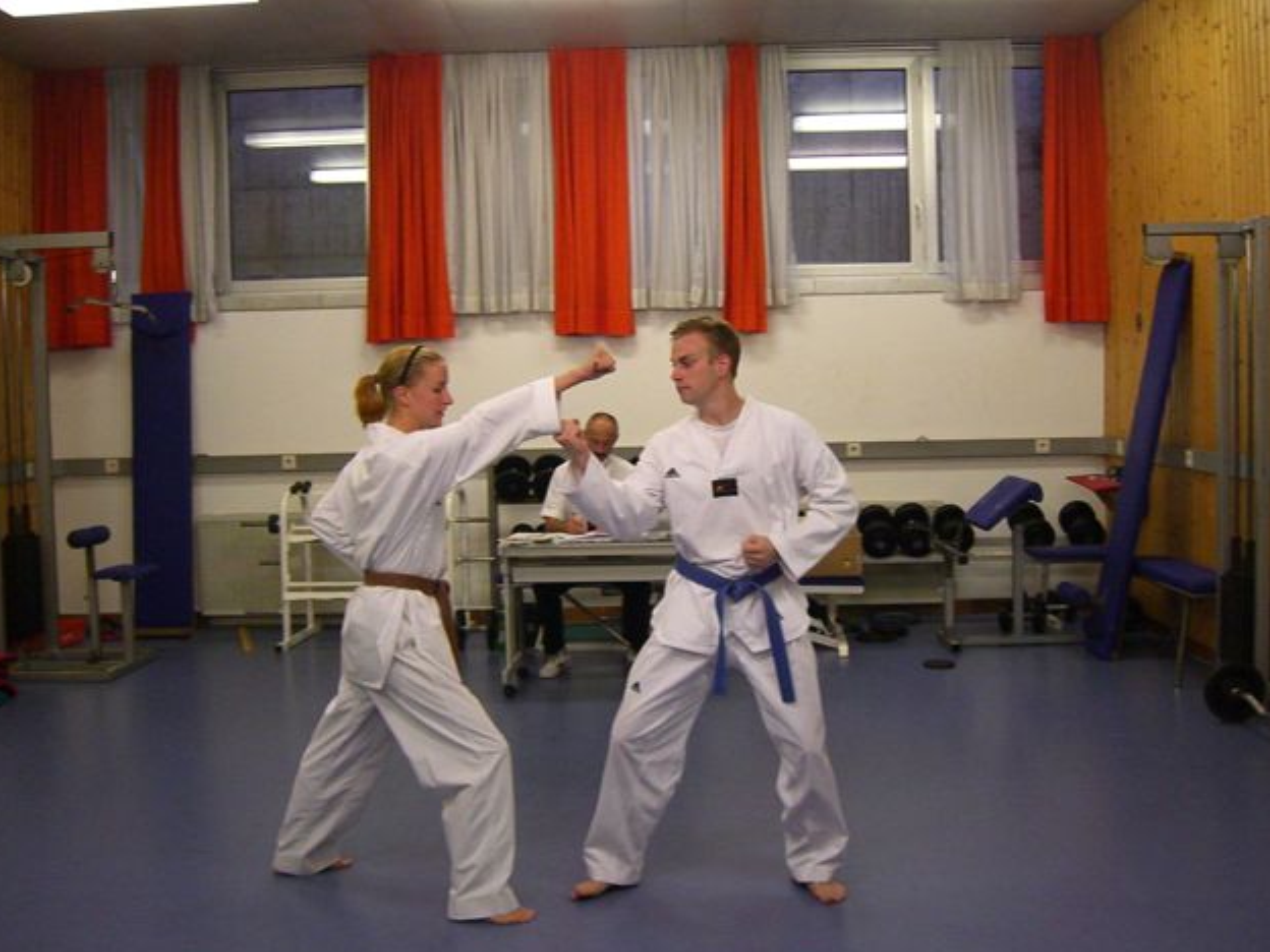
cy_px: 484
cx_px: 637
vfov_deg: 36.8
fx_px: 1431
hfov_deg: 47.9
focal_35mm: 39
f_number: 2.8
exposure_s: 1/60
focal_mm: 7.9
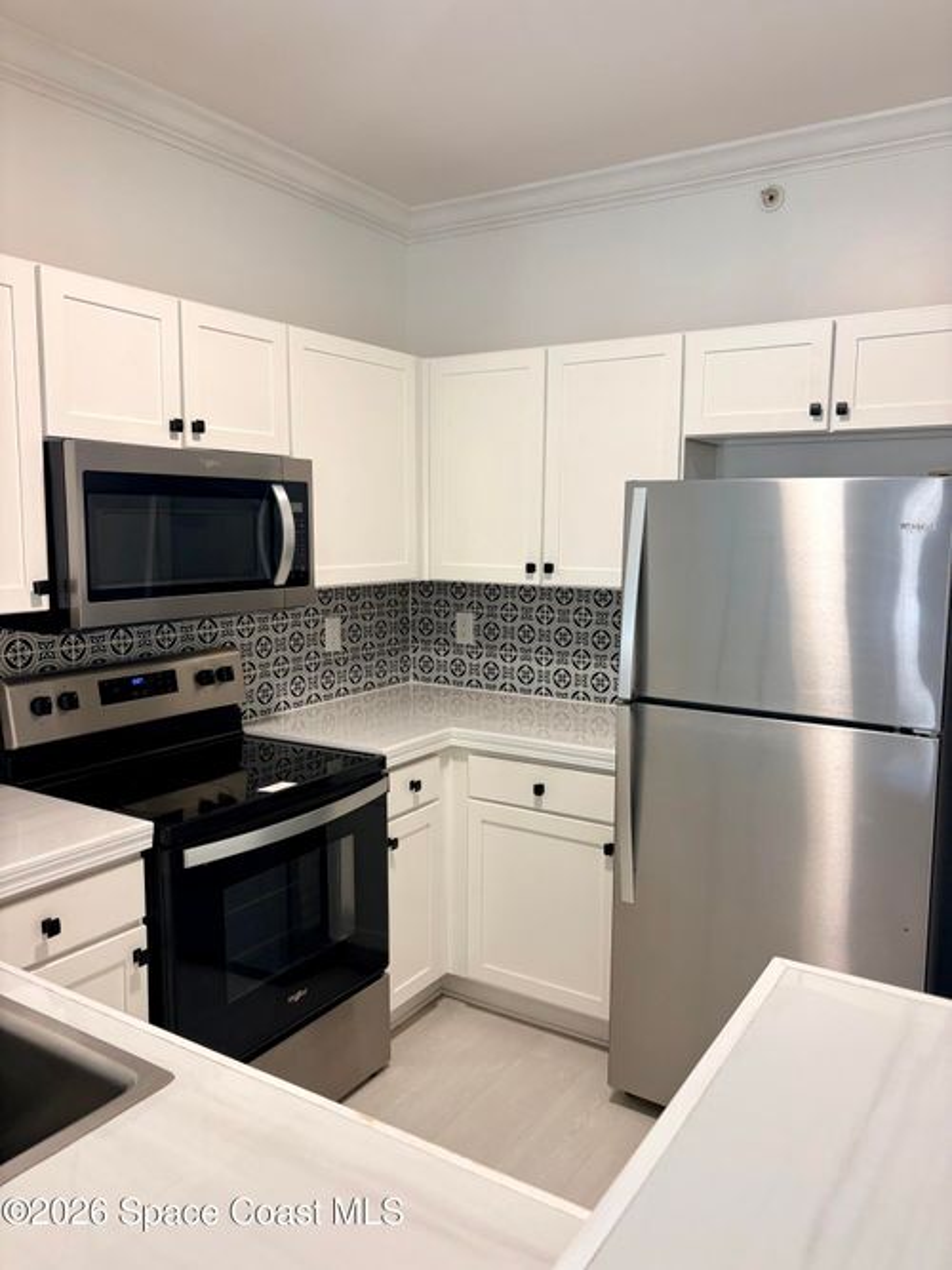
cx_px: 476
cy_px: 635
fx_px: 954
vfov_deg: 67.3
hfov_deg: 53.0
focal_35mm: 26
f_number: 1.6
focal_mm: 5.96
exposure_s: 1/60
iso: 125
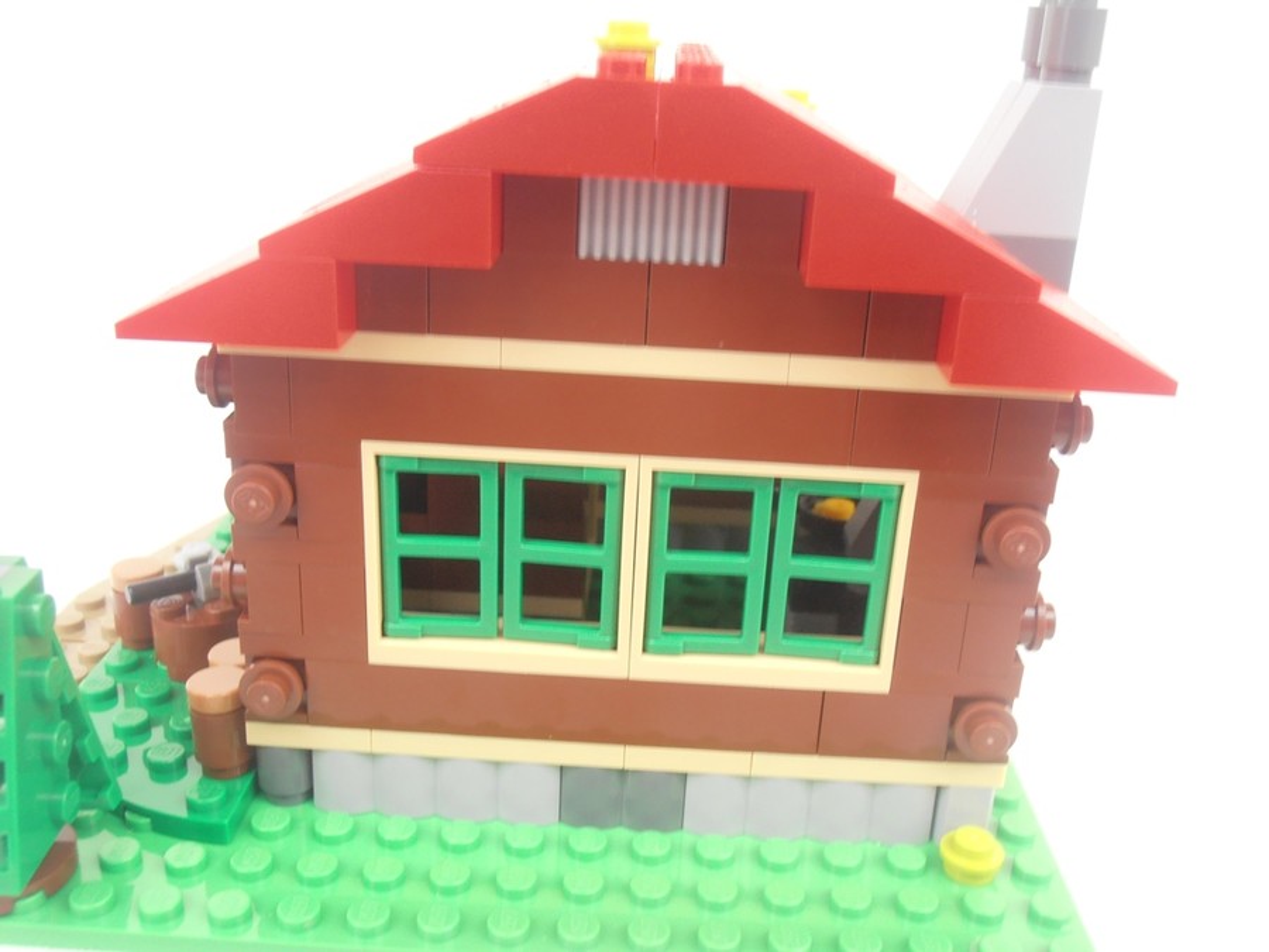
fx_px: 1356
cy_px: 476
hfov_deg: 50.1
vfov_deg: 38.7
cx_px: 634
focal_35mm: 37
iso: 125
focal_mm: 6.61
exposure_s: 1/10
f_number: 3.9
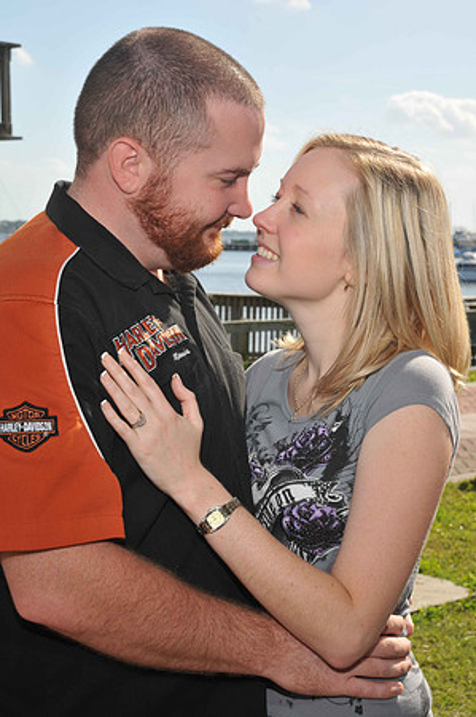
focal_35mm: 72
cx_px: 238
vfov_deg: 28.1
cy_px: 358
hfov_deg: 18.9
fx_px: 1431
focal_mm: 48
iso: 200
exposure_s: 1/250
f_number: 10
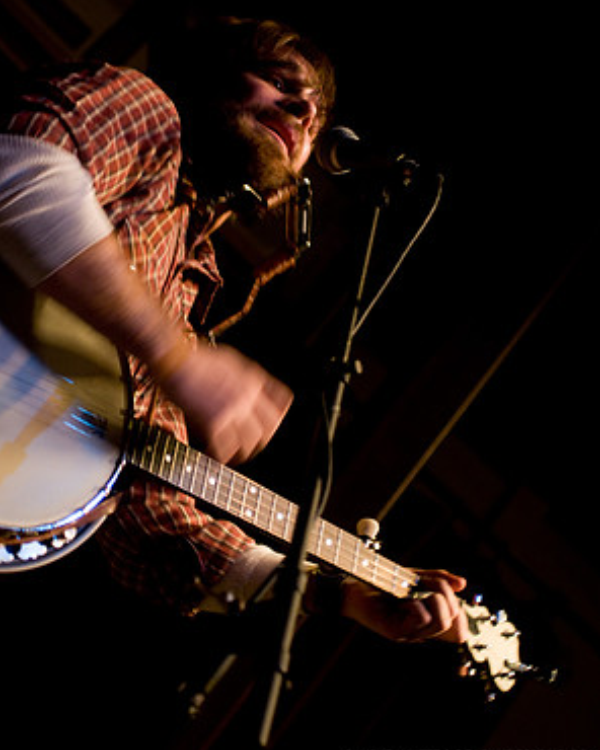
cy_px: 310
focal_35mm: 89
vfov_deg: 21.5
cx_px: 301
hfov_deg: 17.3
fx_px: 1976
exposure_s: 1/40
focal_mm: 52
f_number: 2.8
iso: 640
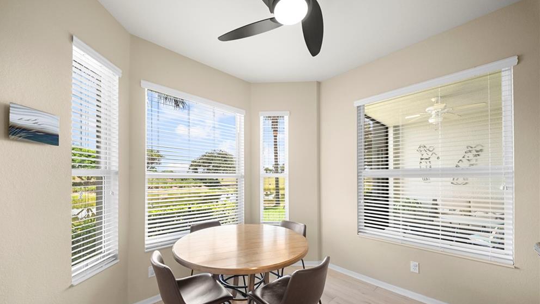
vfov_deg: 77.8
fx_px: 186
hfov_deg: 110.8
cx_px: 261
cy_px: 177
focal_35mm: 13
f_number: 11
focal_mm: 12
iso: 2000
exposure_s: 1/60
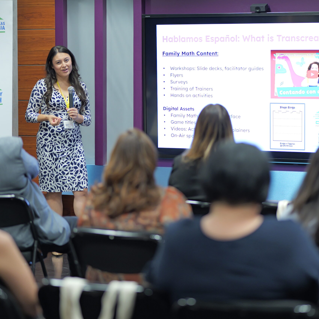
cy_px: 160
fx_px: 1136
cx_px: 168
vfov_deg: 16.0
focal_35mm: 109
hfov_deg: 16.0
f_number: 2
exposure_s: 1/80
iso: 1600
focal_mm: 85
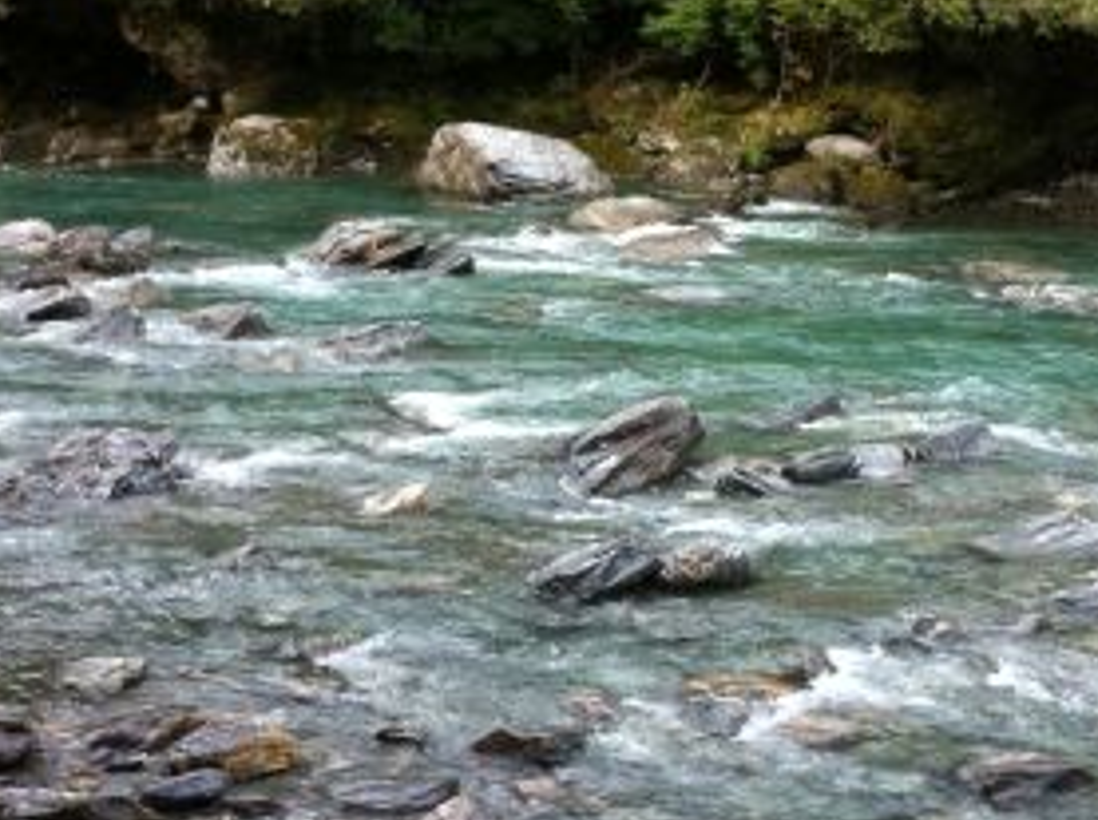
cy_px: 337
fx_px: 2566
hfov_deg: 24.1
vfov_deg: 18.2
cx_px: 618
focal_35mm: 81
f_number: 2.8
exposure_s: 1/50
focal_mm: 3.85
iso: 80
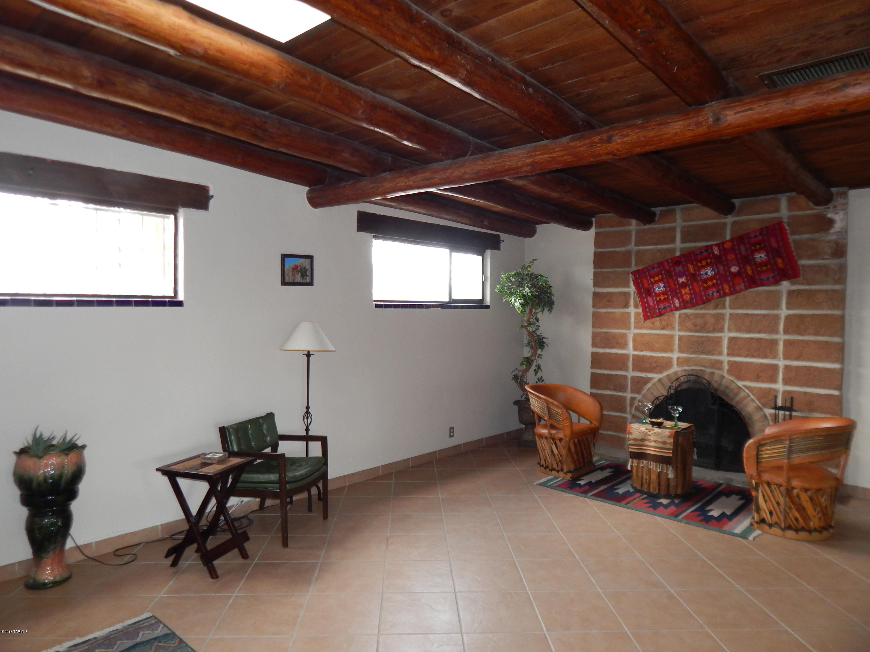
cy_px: 326
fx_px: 578
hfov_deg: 73.9
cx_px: 435
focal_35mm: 23
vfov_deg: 58.9
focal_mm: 4
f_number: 3
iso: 200
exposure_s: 1/30
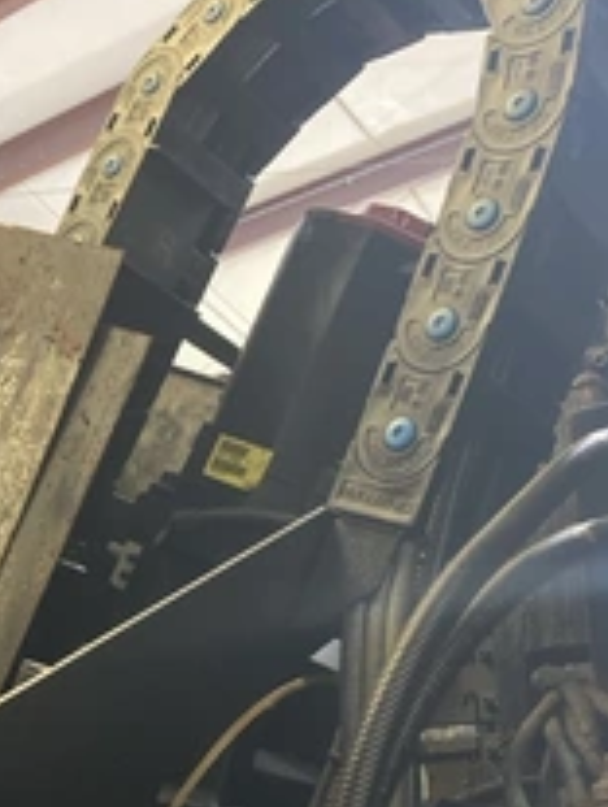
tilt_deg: +17.5
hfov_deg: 26.7
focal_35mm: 54
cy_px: 628
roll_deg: -1.3
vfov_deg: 34.6
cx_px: 136
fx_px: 1261
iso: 640
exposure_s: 1/30
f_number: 1.8
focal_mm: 3.99
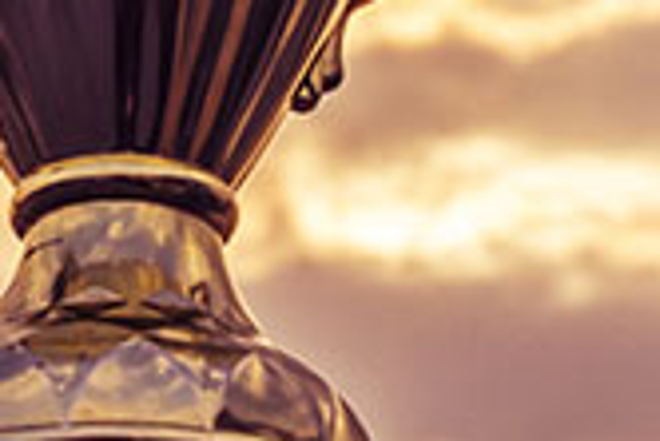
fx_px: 6642
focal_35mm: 362
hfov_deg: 5.7
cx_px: 652
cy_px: -518
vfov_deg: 3.8
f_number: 22
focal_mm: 40
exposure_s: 1/100
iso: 100
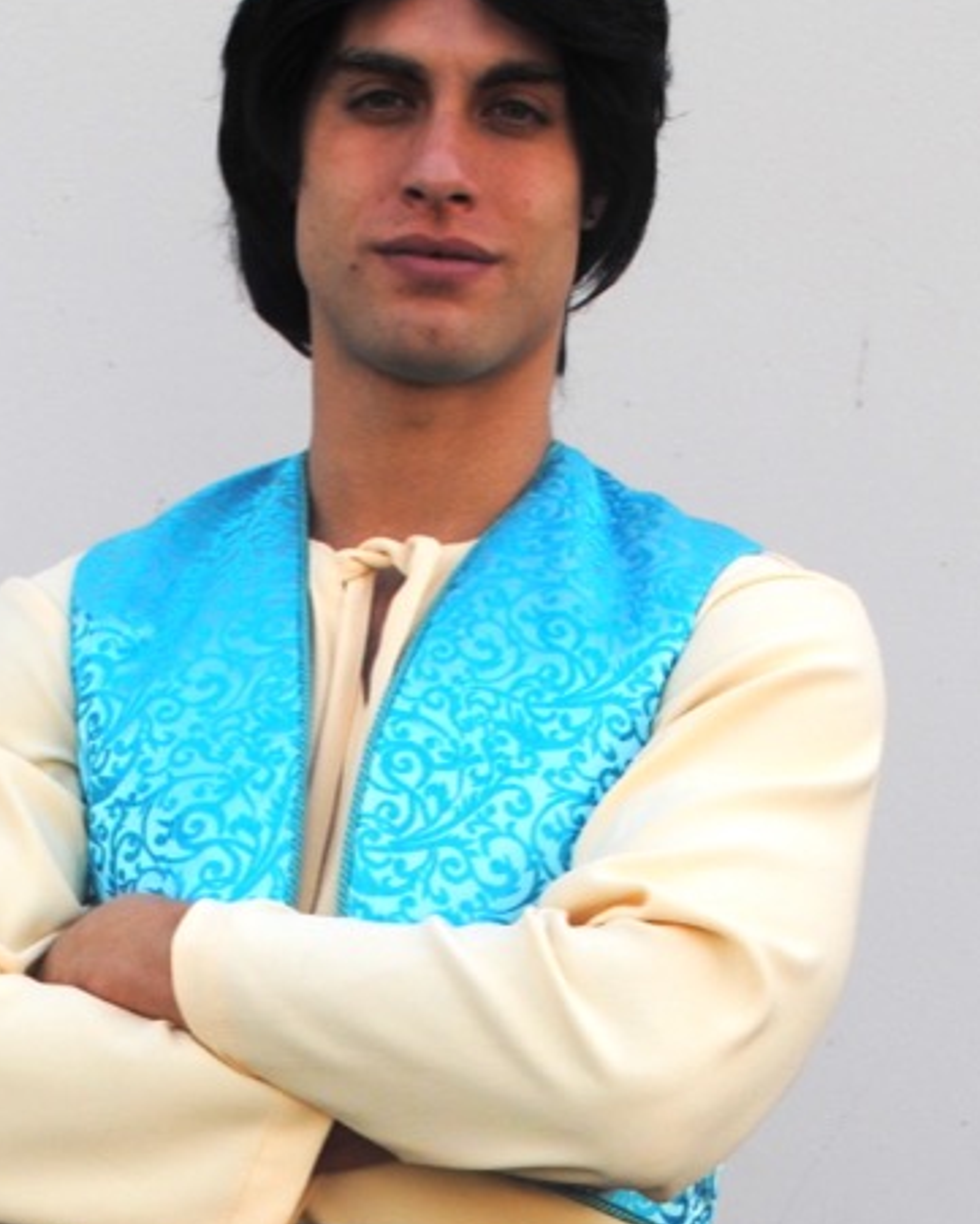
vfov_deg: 15.2
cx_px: 368
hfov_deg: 12.8
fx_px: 4349
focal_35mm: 120
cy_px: 1609
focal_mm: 24
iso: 100
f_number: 6.3
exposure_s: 1/160
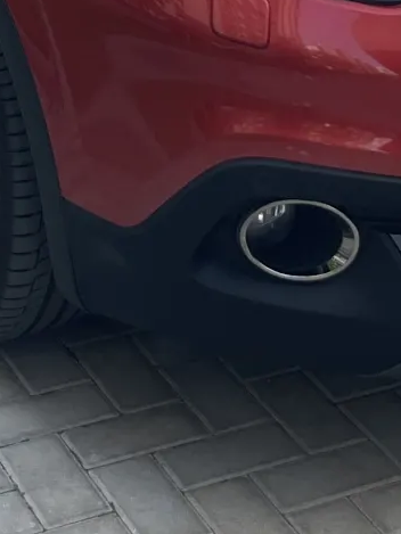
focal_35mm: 112
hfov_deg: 13.2
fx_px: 1729
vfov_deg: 16.3
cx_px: 175
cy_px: -216
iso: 32
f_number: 1.6
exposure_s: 1/1238
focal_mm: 5.1
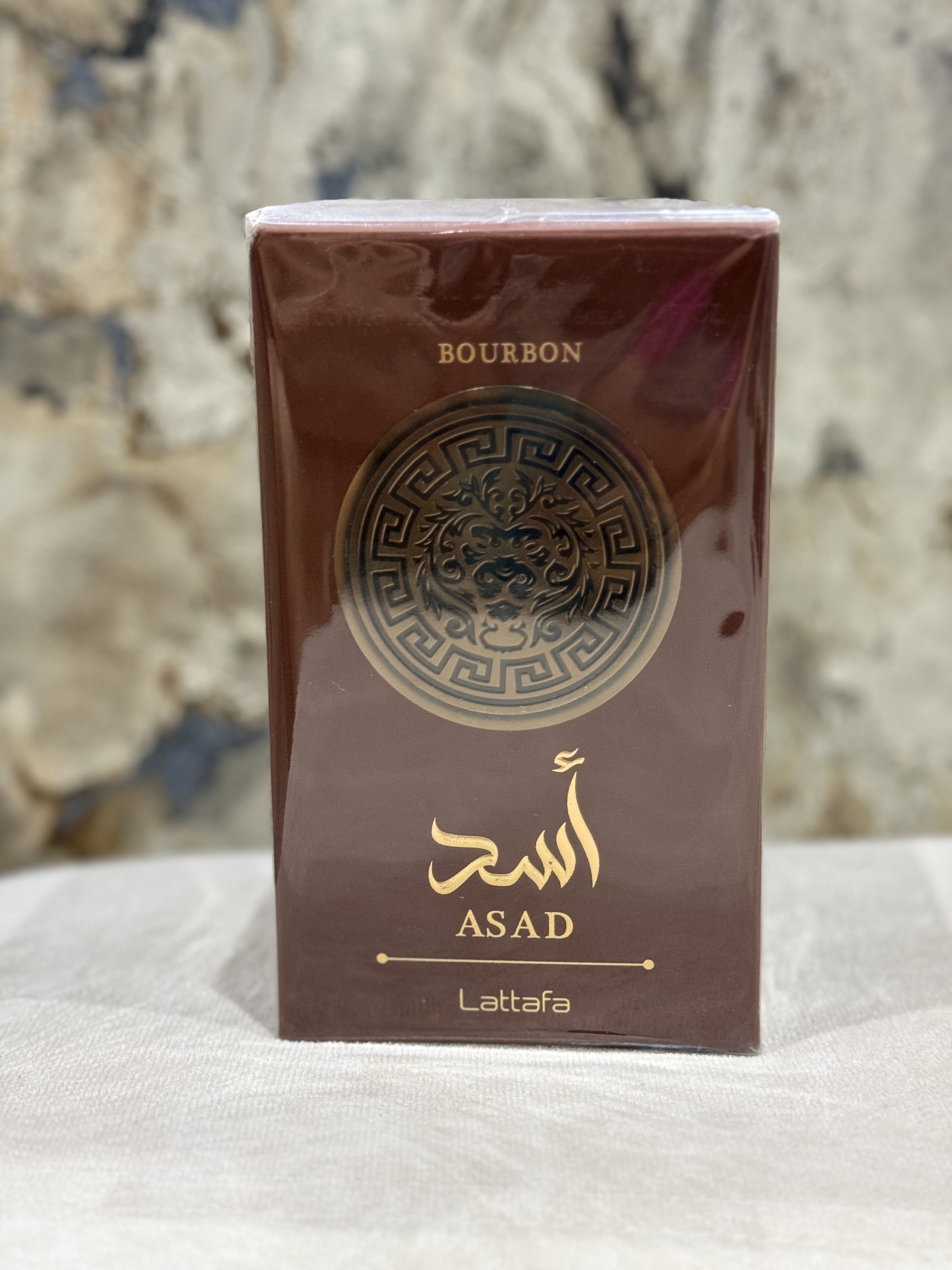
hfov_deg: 30.3
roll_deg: +3.3
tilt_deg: -7.8
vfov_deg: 39.7
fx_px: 1760
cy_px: 635
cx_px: 476
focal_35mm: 48
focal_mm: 6.76
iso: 200
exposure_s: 1/40
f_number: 1.78
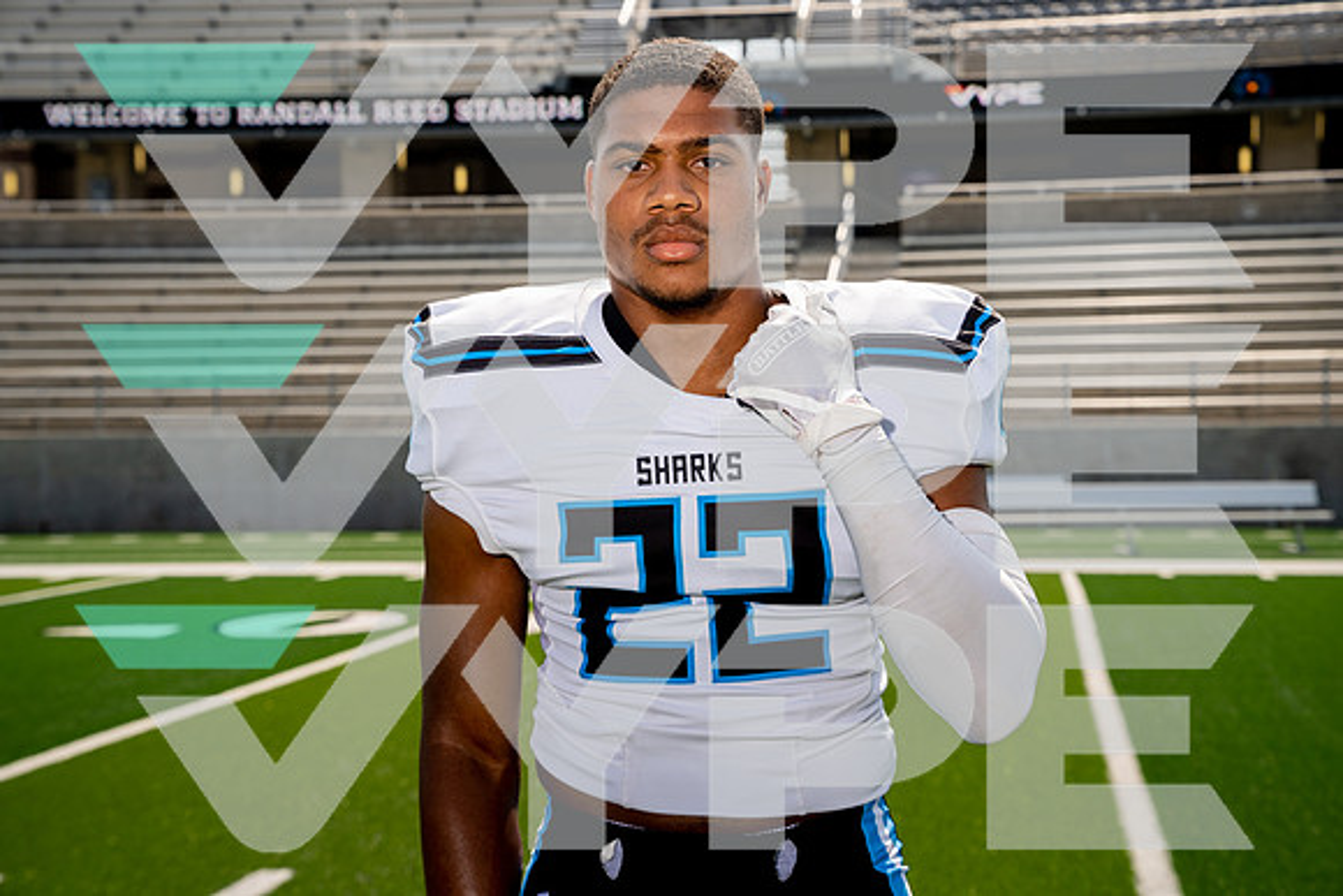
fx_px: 2612
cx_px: 672
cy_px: 448
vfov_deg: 19.5
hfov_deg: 28.8
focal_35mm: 70
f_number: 7.1
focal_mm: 70
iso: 100
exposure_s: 1/250
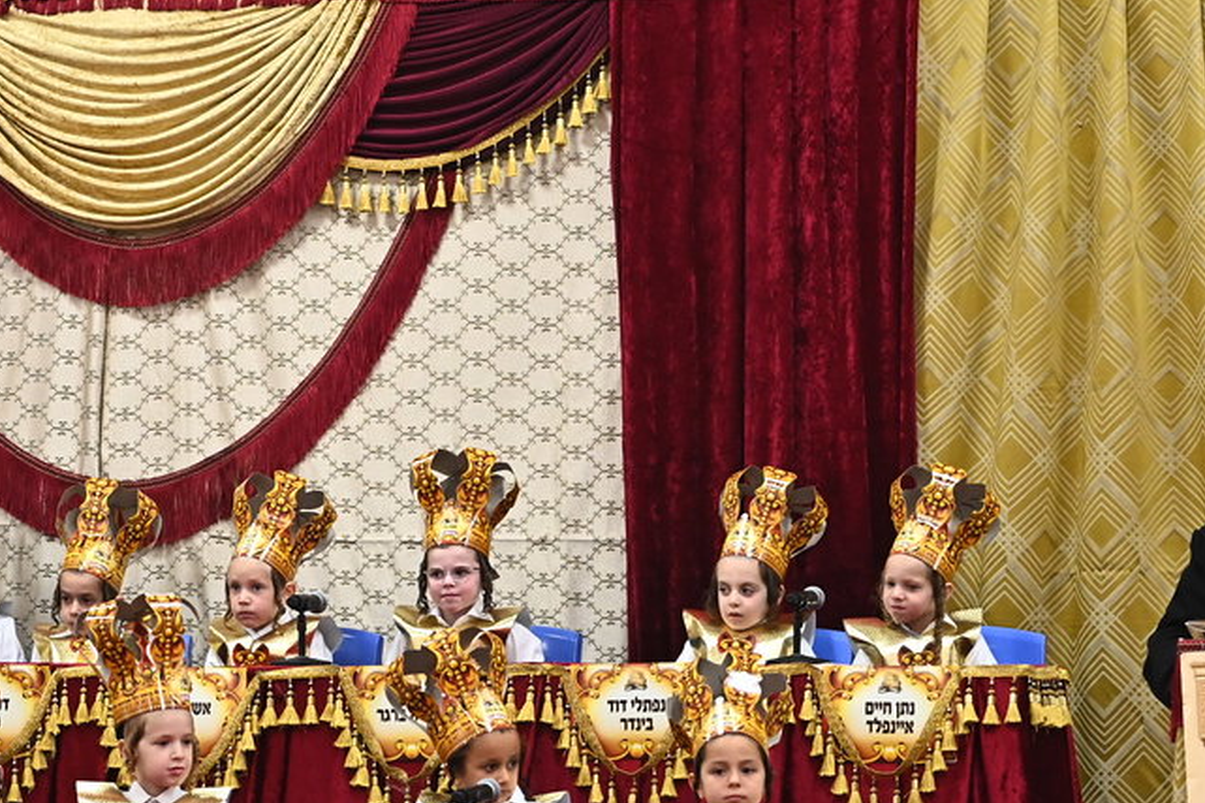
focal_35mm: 153
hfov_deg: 13.4
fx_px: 5120
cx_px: 312
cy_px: 633
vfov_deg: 8.9
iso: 2500
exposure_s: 1/200
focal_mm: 70
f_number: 4
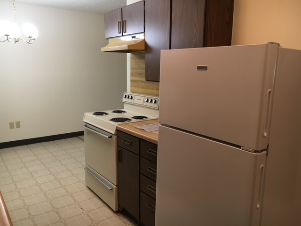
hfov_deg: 61.7
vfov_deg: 48.2
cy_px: 113
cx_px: 150
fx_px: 252
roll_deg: -1.2
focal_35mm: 29
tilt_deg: -10.3
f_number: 2.2
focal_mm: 4.15
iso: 80
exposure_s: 1/30
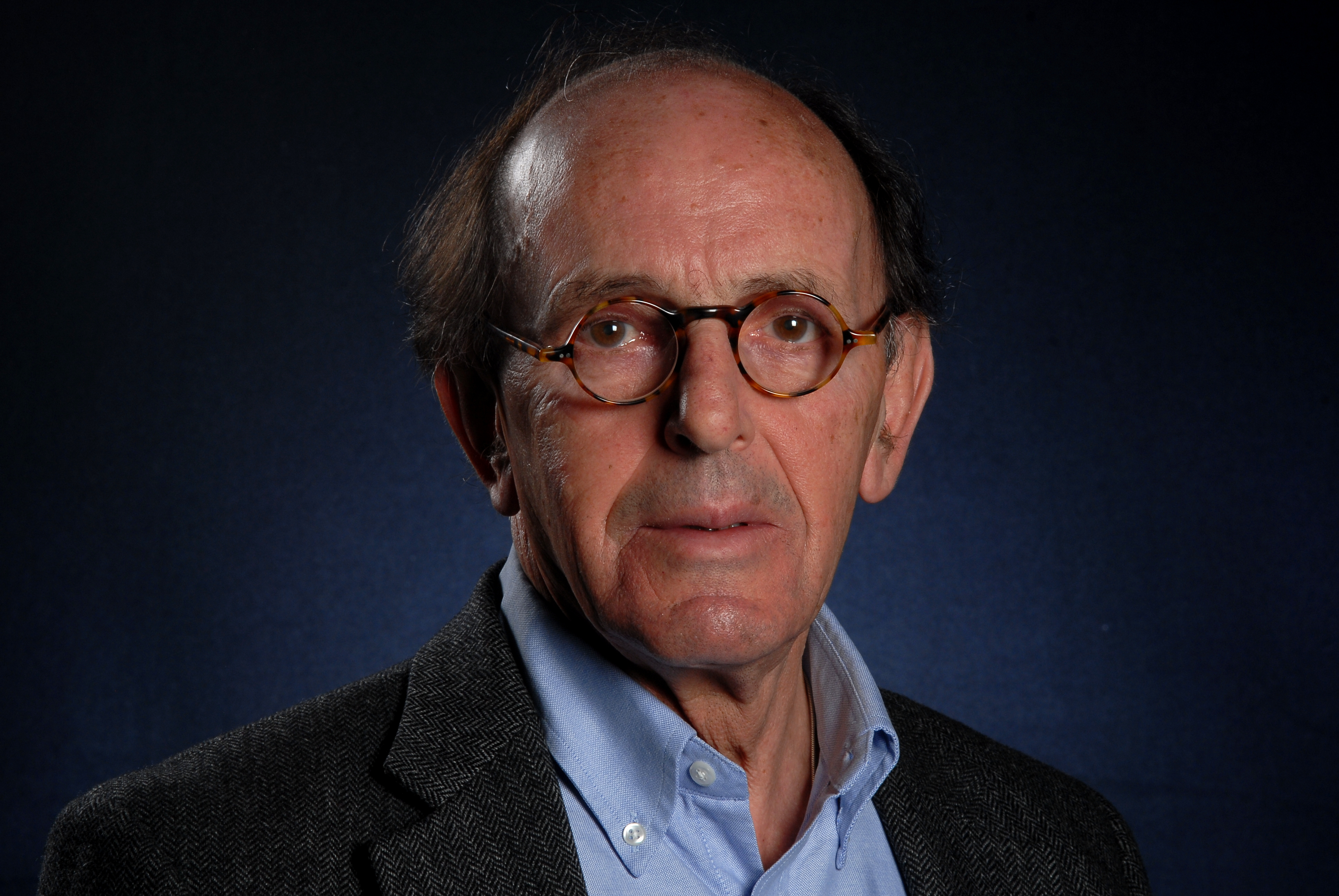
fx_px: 7541
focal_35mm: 202
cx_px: 670
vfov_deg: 6.8
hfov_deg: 10.1
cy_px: 448
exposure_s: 1/125
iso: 160
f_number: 16
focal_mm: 135
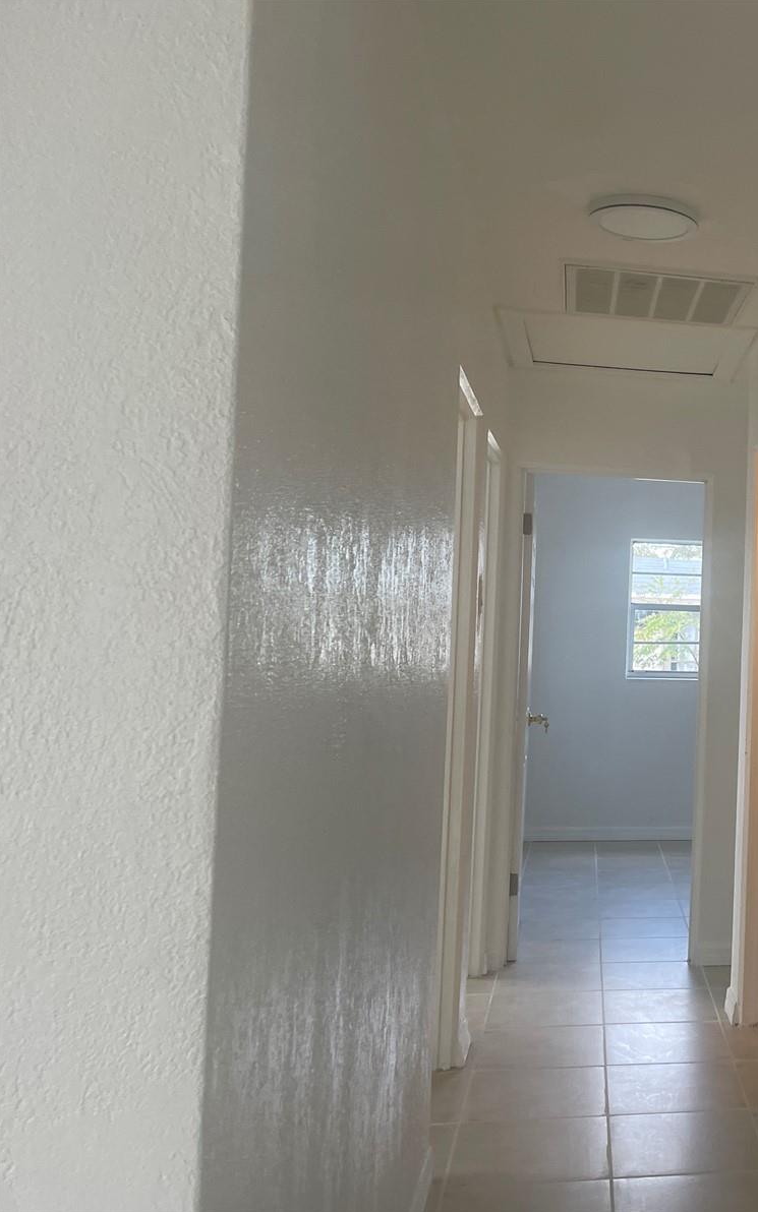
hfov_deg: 31.1
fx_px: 1223
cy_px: 607
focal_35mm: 37
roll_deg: -1.7
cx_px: 810
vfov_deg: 52.7
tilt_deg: +1.7
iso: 100
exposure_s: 1/120
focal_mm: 4.2
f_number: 1.6
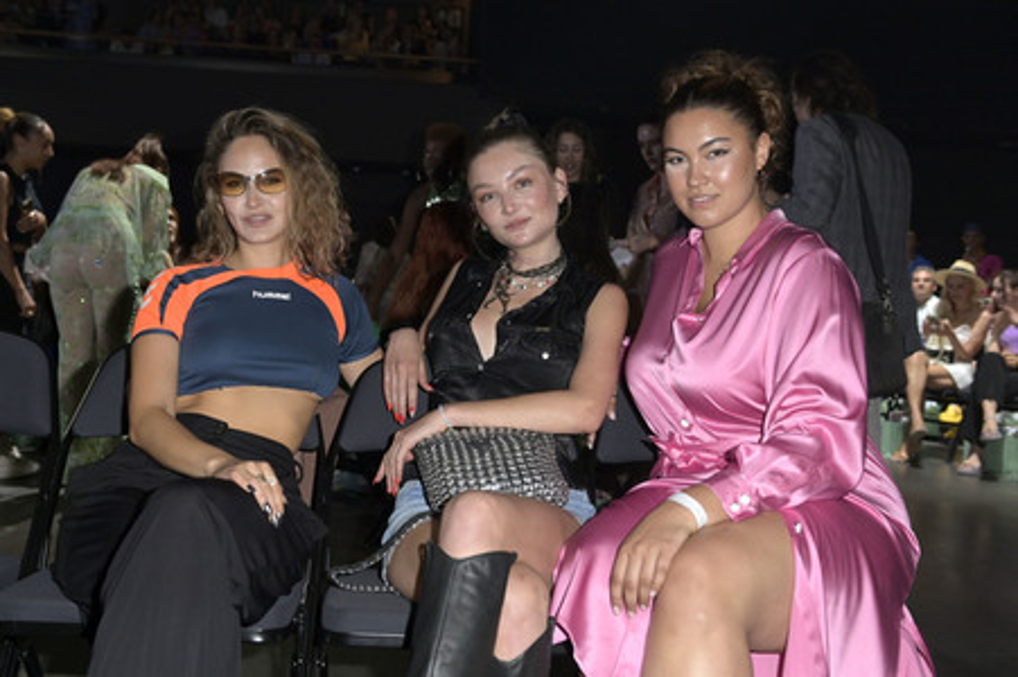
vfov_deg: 36.8
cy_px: 338
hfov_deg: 53.2
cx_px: 509
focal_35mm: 36
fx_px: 1017
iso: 2000
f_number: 4
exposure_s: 1/50
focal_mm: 36
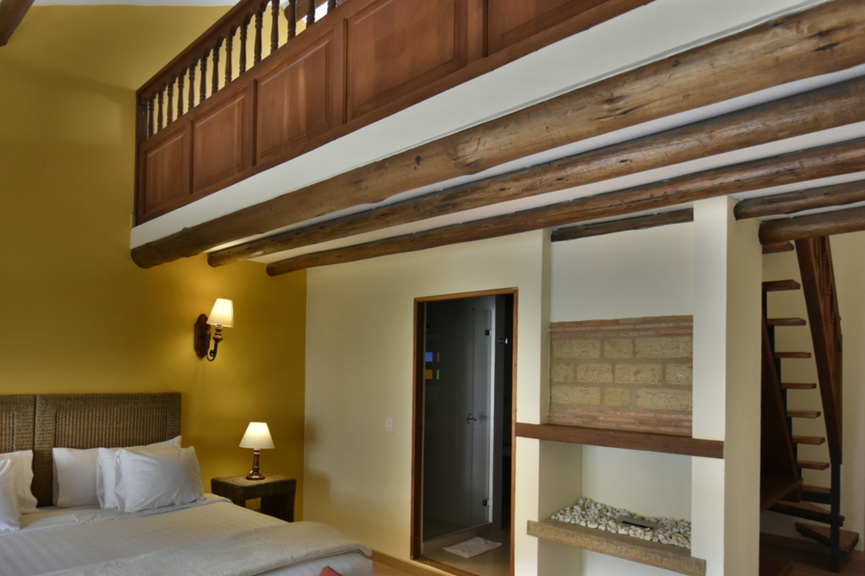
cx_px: 322
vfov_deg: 56.8
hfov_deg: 77.1
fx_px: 529
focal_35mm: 22
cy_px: 343
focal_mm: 10
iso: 1000
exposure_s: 1/60
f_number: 4
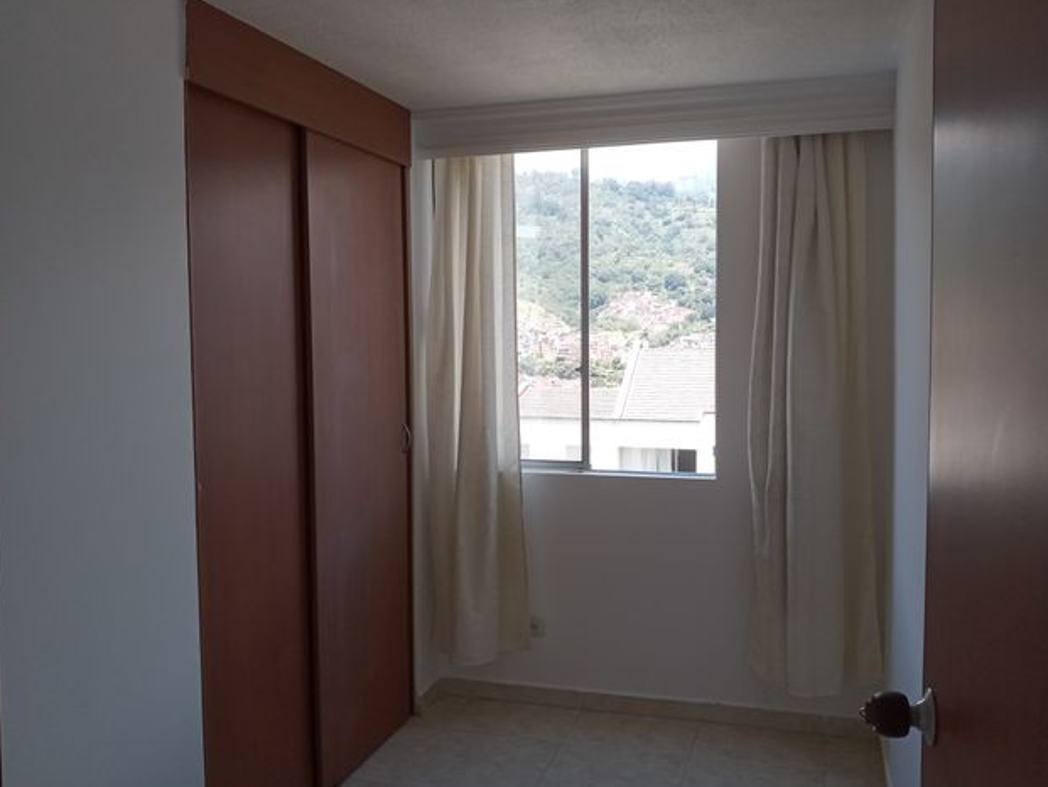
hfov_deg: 61.6
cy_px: 387
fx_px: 878
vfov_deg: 48.2
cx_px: 543
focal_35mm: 29
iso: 112
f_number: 2.2
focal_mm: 3.79
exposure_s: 1/224
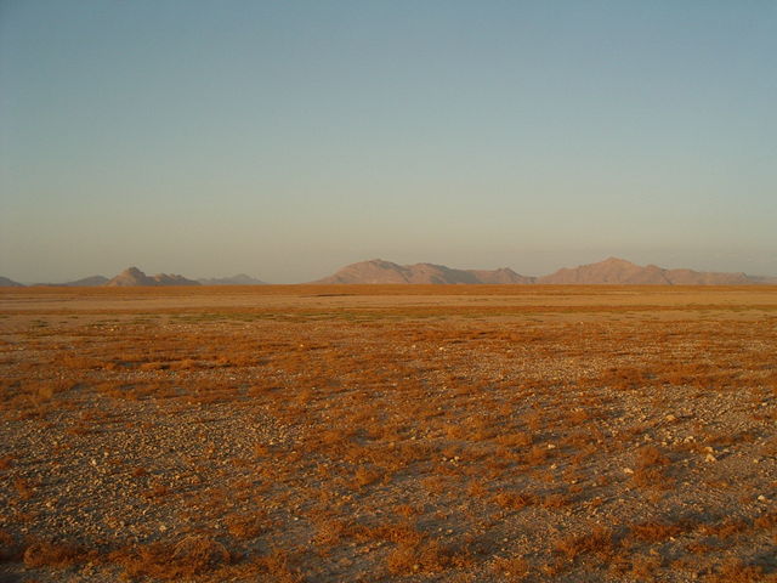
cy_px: 292
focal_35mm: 38
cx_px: 388
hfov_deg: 49.0
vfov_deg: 37.7
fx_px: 853
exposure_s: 1/320
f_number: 4.8
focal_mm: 5.8
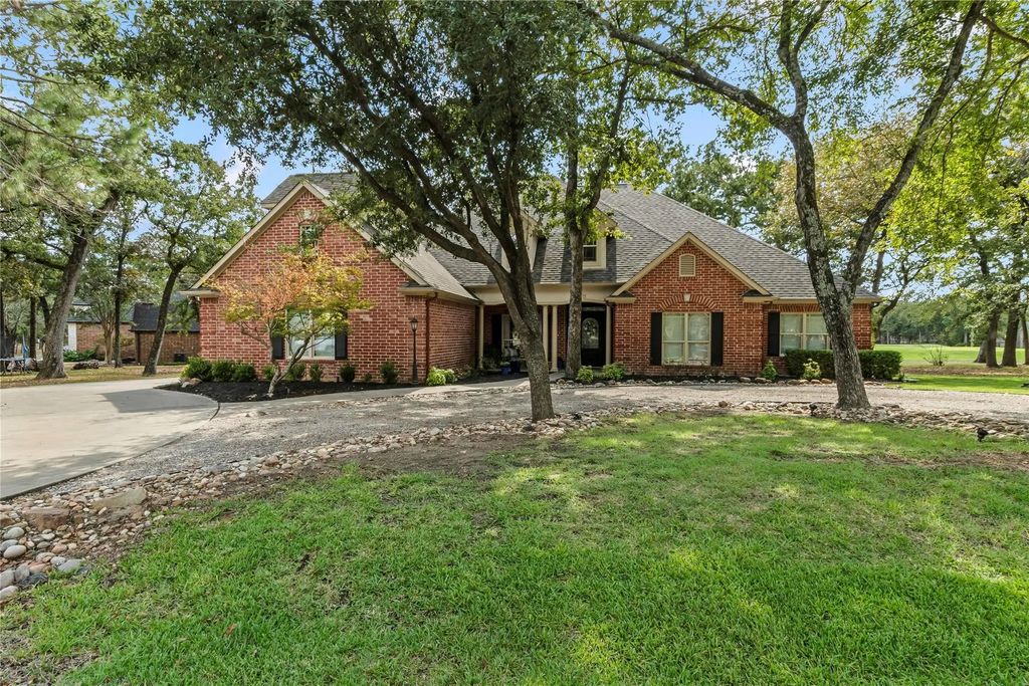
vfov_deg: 67.4
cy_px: 343
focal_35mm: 18
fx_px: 515
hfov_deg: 90.0
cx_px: 514
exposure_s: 1/80
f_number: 11
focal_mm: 12
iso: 100
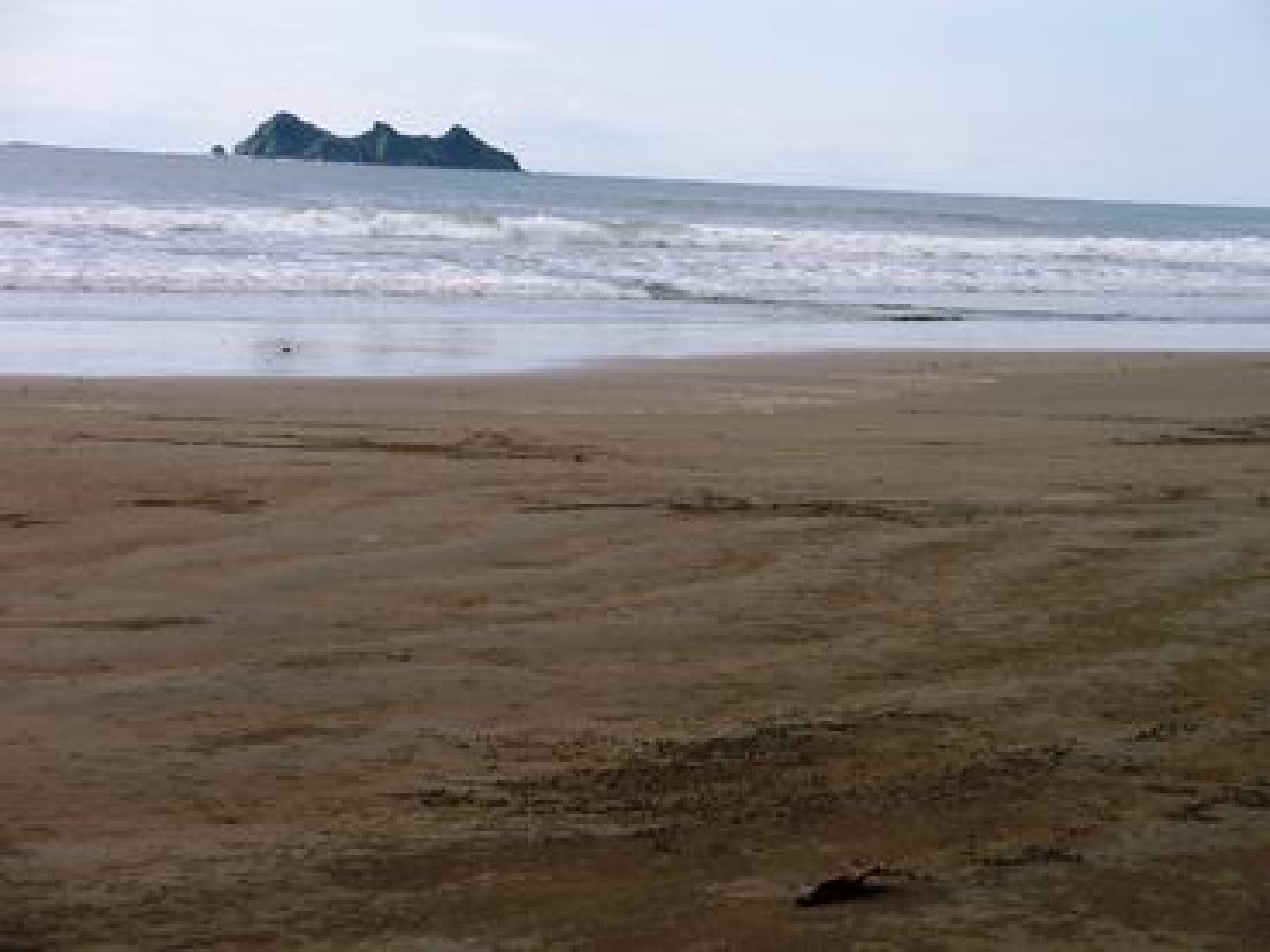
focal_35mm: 96
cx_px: 635
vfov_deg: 15.4
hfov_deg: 20.4
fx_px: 3522
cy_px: 476
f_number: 5
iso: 64
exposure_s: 1/800
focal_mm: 20.3
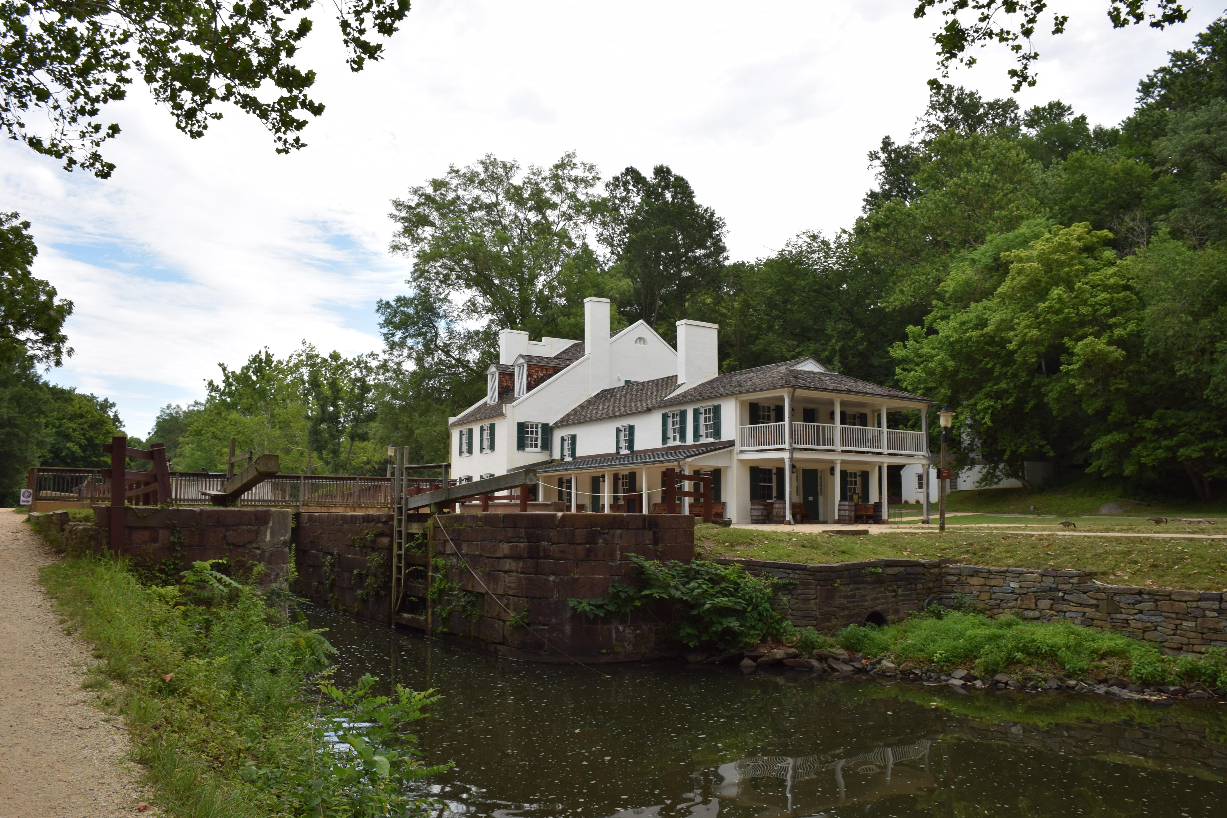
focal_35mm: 27
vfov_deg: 48.0
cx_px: 614
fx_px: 920
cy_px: 409
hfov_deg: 67.4
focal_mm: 18
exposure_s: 1/160
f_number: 8
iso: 100
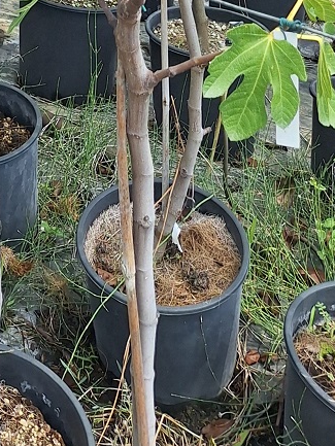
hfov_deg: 16.4
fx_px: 1096
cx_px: -110
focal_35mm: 85
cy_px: -334
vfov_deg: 18.5
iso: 40
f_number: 1.8
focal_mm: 5.54
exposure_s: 1/2000
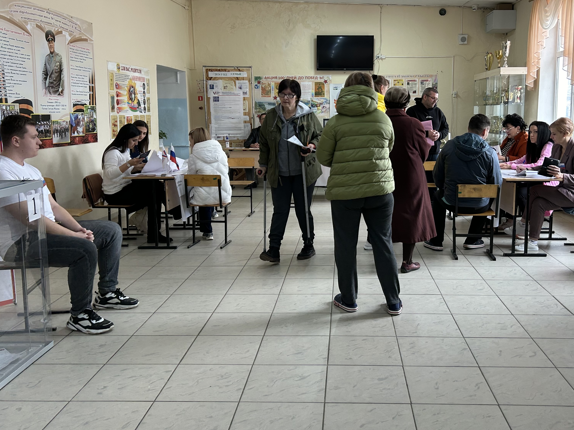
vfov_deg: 40.6
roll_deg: +0.6
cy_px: 178
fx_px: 580
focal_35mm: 35
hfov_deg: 52.4
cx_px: 329
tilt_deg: -7.1
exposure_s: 1/100
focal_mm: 5.7
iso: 64
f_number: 1.5
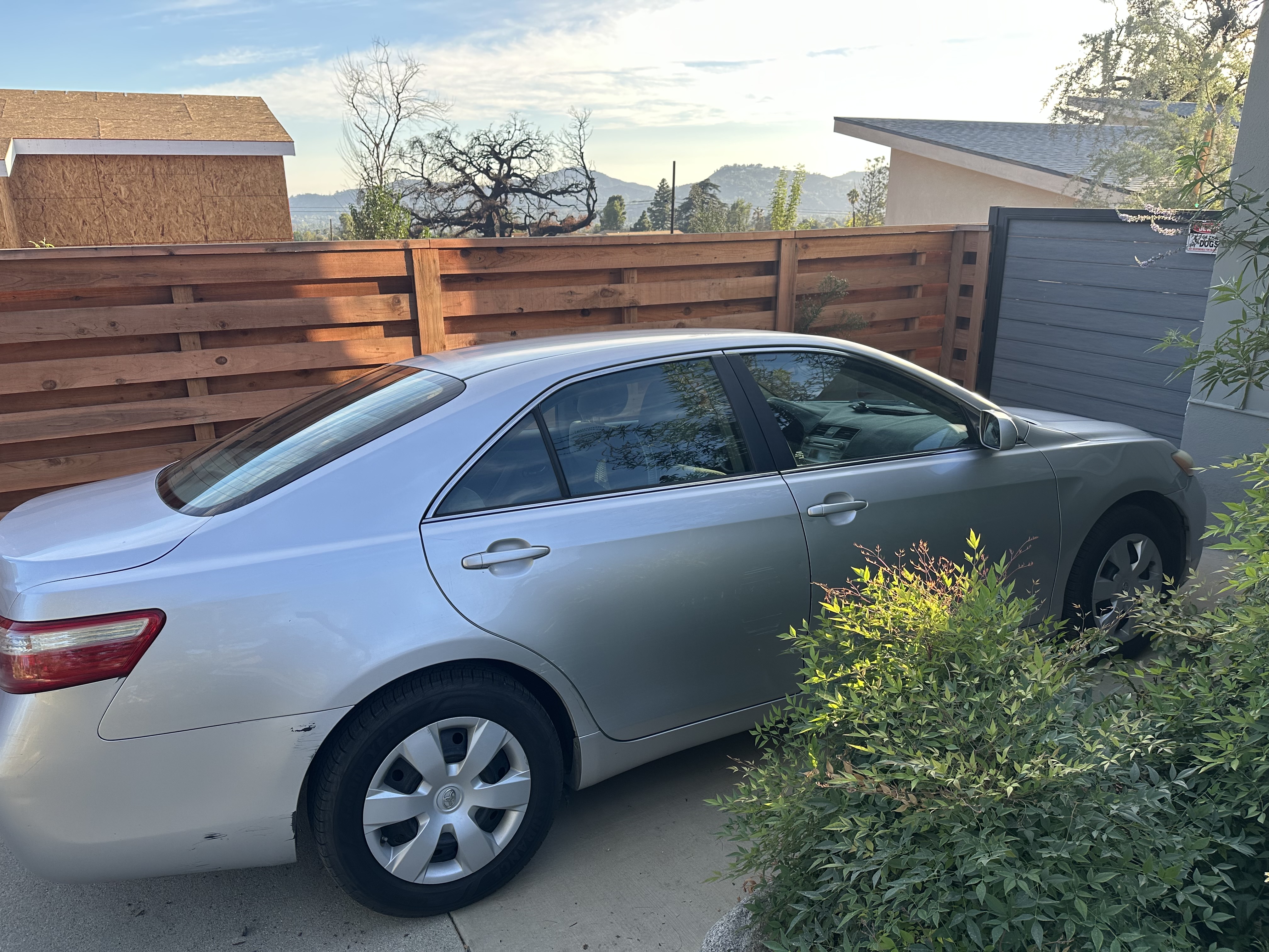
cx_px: 634
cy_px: 476
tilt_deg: -14.6
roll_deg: +0.2
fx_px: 880
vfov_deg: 56.8
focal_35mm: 24
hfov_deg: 71.6
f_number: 1.78
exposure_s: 1/718
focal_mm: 6.86
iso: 80
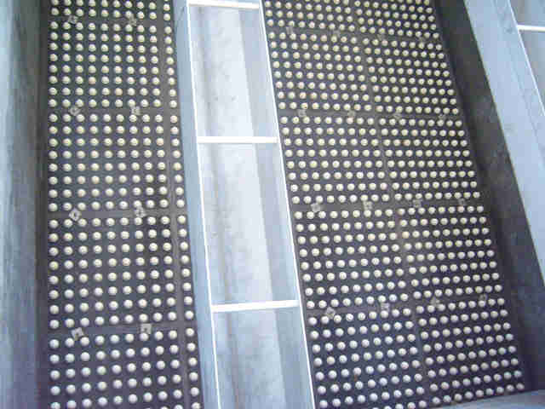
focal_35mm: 35
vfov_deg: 40.7
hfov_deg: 52.6
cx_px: 272
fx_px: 551
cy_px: 204
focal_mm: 5.8
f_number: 2.8
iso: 200
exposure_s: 1/8
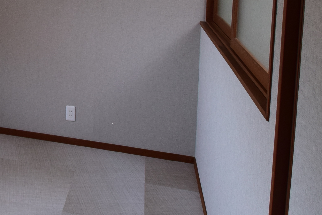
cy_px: -17
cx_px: 10
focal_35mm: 43
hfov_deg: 40.5
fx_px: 385
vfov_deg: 28.5
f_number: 6.7
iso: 400
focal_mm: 10
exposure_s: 1/45
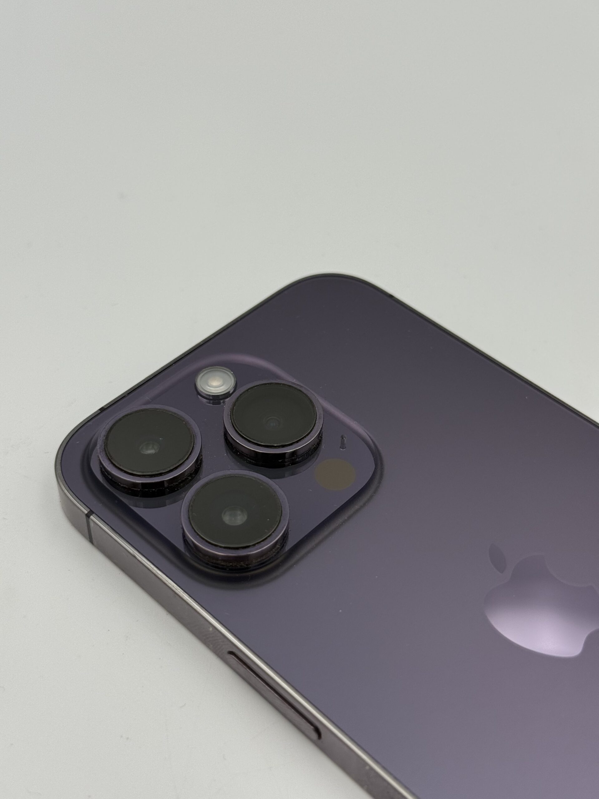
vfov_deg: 39.7
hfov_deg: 30.3
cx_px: 300
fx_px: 1107
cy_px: 400
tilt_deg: -46.4
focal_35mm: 48
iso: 80
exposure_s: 1/885
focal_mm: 6.76
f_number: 1.78
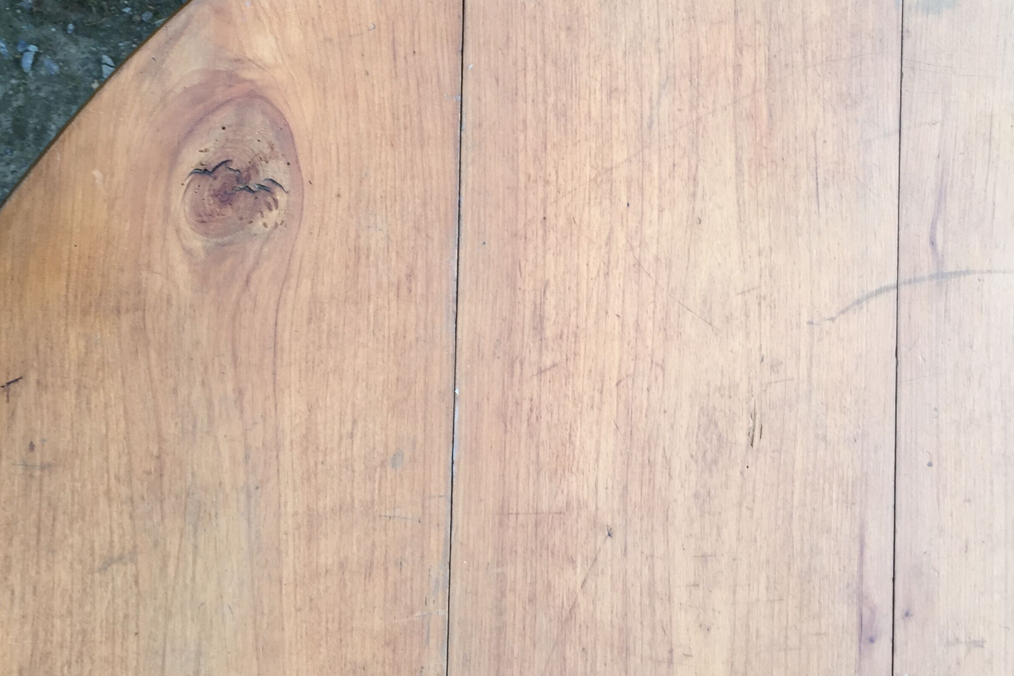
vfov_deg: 31.7
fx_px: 1155
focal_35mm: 41
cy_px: 127
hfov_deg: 47.4
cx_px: 505
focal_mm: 4.15
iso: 32
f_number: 2.2
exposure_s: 1/50
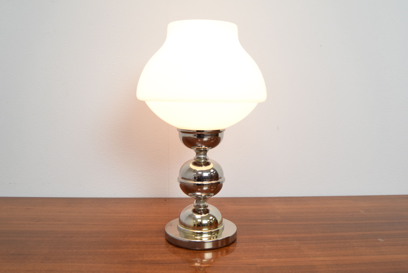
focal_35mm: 34
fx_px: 391
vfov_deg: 38.4
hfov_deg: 55.1
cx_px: 204
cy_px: 136
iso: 1600
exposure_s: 1/200
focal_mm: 23
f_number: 7.1
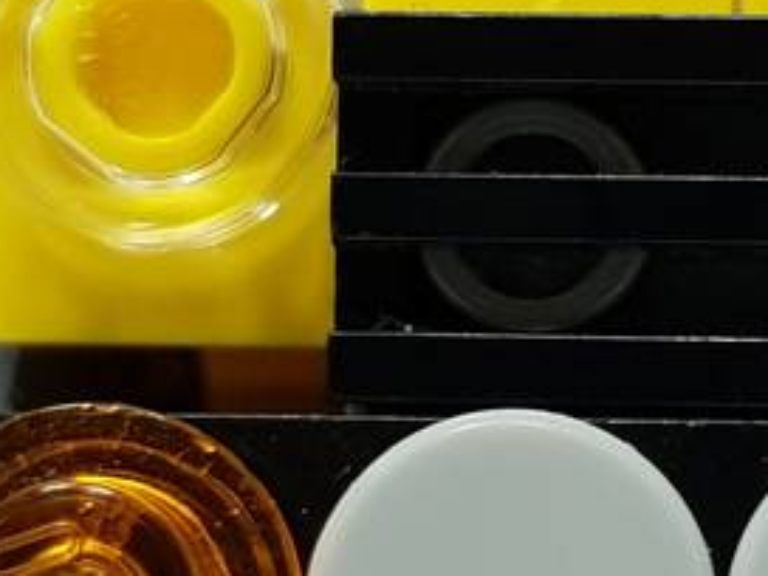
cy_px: 323
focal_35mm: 86
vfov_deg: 17.2
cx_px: 805
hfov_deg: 21.8
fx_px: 1908
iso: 250
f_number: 1.7
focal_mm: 4.3
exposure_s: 1/33
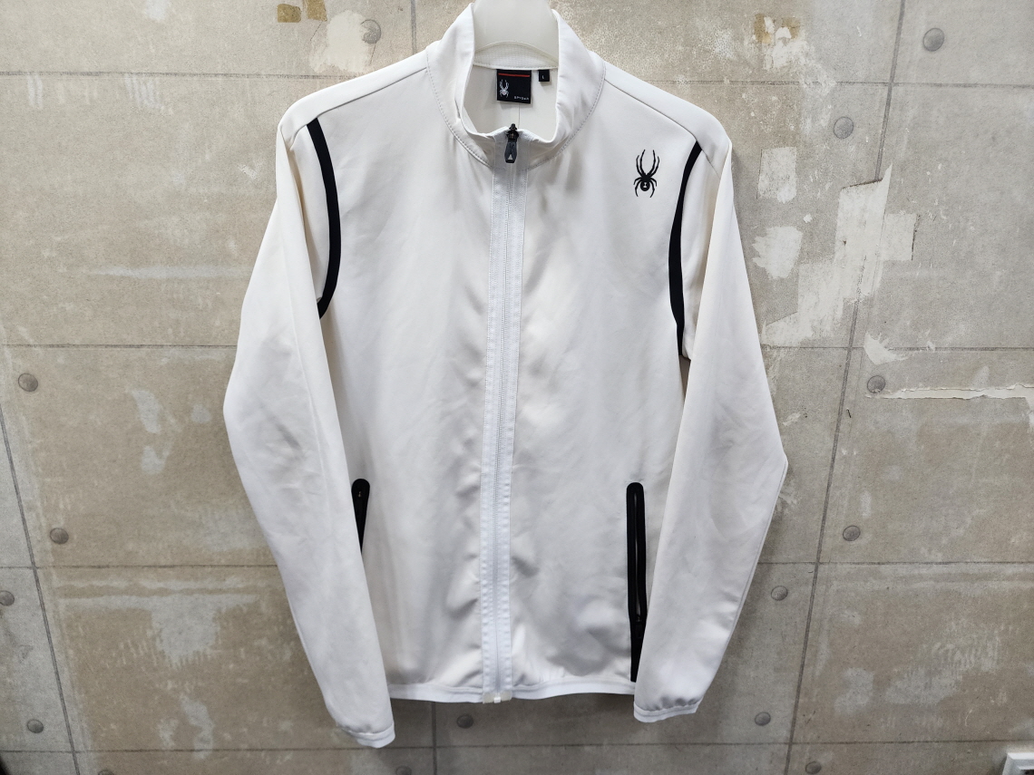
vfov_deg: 58.9
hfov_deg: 73.9
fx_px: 687
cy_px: 388
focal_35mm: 23
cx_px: 517
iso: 160
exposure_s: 1/120
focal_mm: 6.4
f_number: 1.8
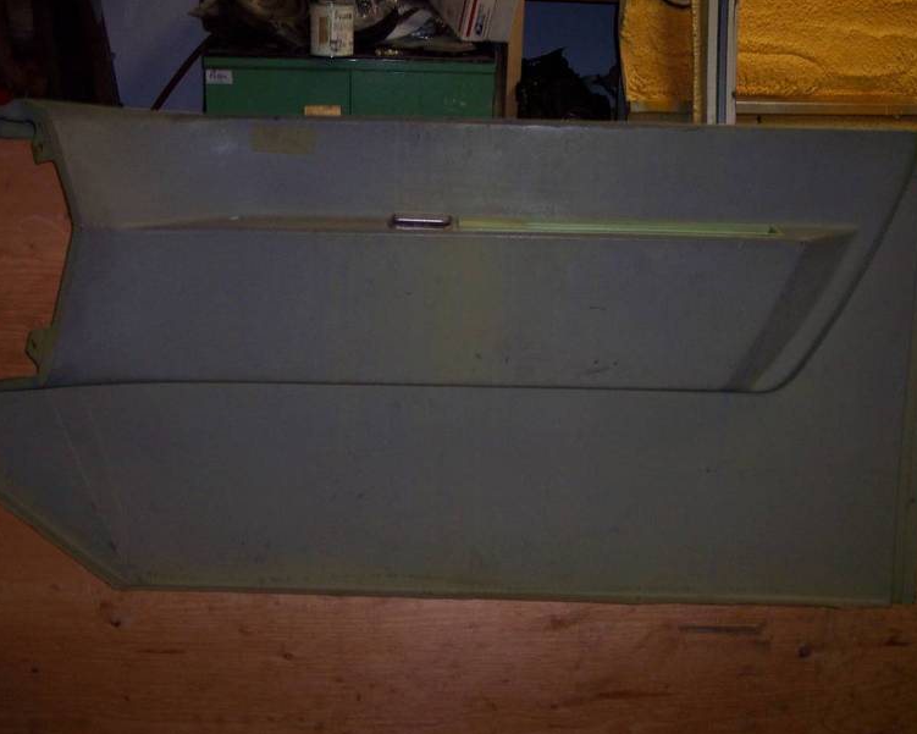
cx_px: 449
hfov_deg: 45.8
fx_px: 1086
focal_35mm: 40
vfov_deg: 37.3
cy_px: 369
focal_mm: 8
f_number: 2.8
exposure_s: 1/30
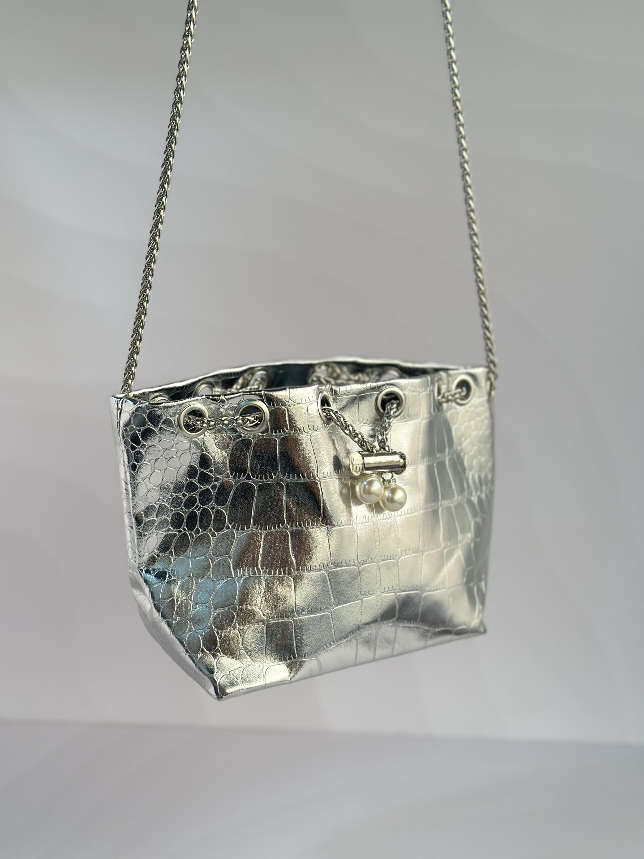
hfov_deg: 30.3
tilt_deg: -5.6
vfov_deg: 39.7
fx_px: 1191
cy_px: 430
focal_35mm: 48
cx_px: 322
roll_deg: -0.5
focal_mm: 6.86
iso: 80
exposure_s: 1/152
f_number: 1.78
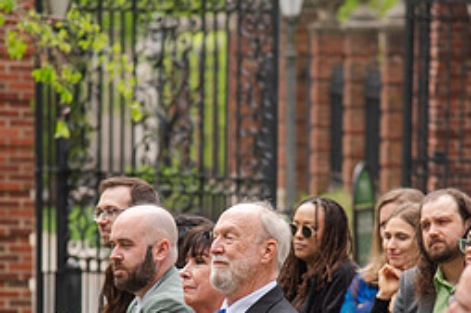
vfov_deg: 5.0
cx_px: 248
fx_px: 3582
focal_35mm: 274
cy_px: 277
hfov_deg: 7.5
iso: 125
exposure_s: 1/320
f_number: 4
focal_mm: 120
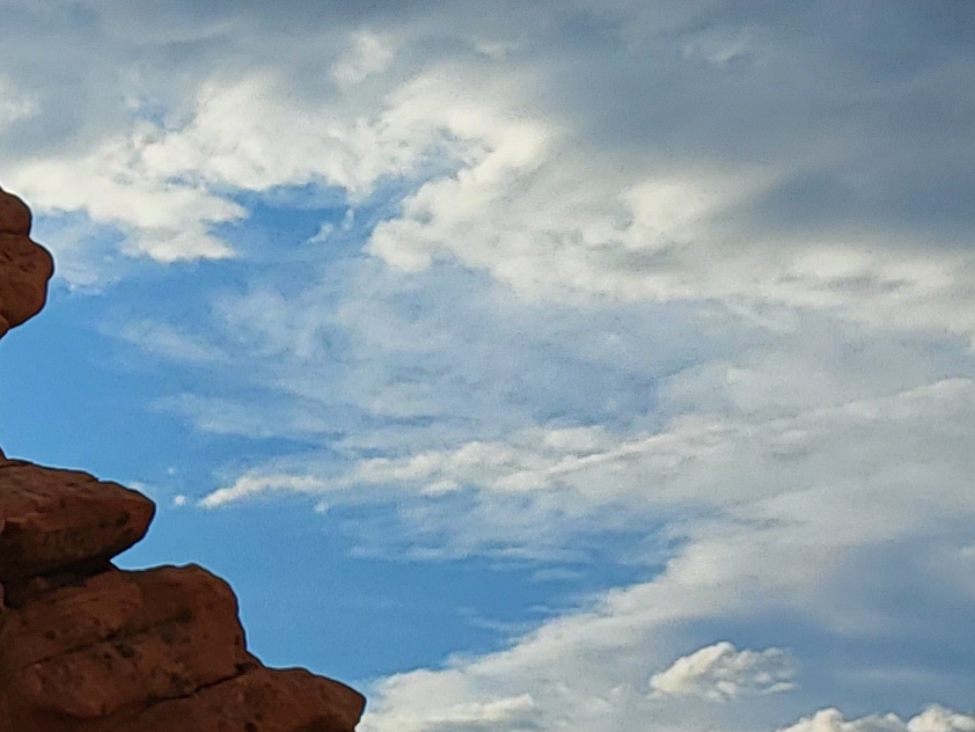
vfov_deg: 12.8
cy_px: -15
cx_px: -1325
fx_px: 3212
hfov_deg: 13.2
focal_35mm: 114
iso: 40
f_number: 1.8
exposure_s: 1/4717
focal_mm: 5
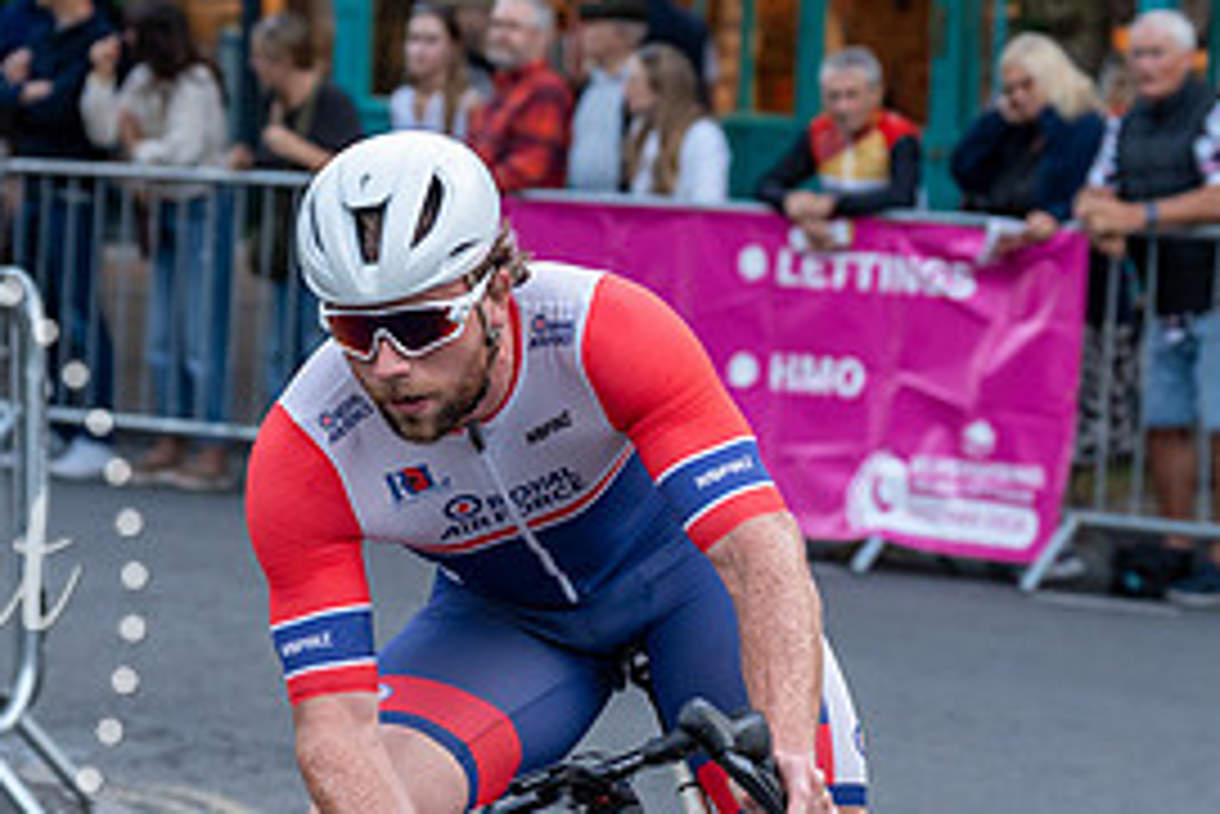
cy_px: 353
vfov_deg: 9.2
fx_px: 5086
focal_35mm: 150
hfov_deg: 13.7
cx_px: 423
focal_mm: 70
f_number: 3.5
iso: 2000
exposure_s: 1/800
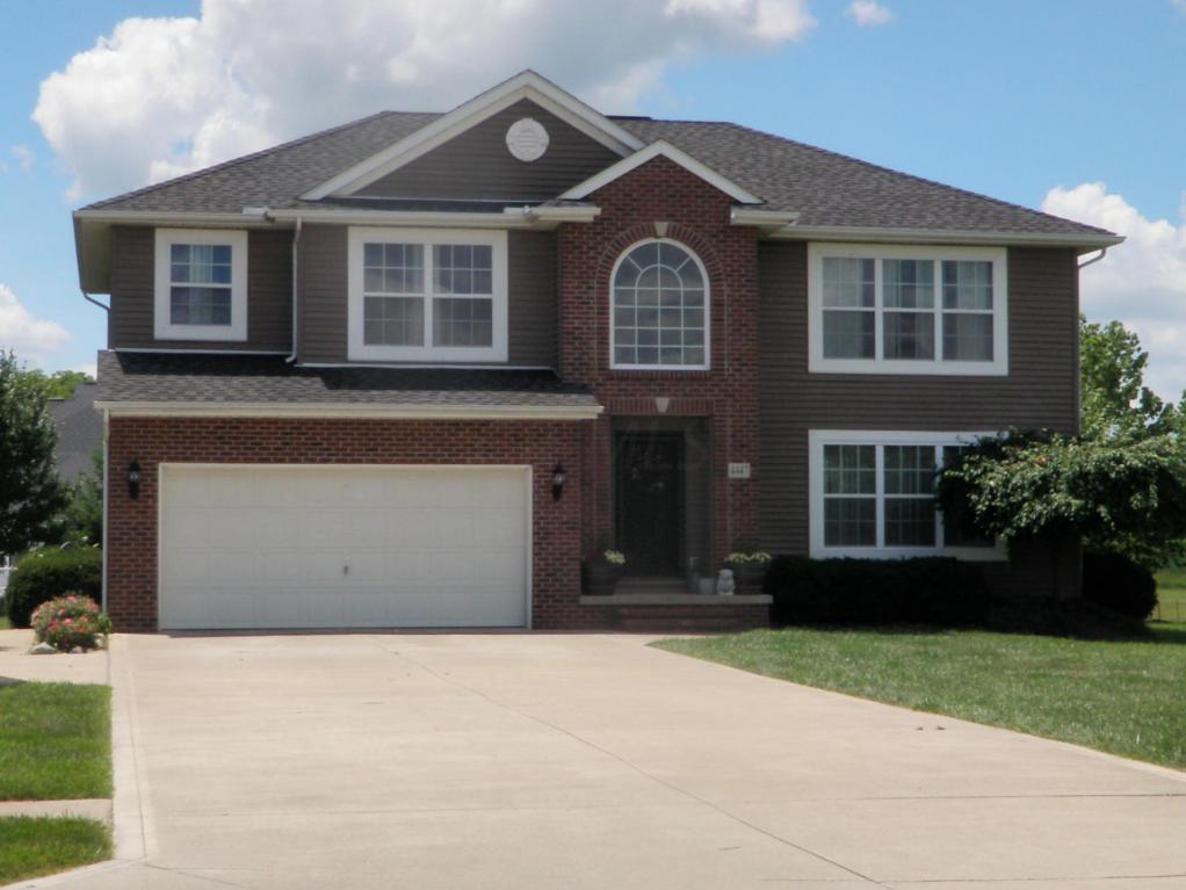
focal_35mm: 42
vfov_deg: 34.4
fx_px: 1439
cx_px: 593
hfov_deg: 44.8
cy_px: 445
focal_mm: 7.57
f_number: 6.3
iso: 50
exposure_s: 1/250
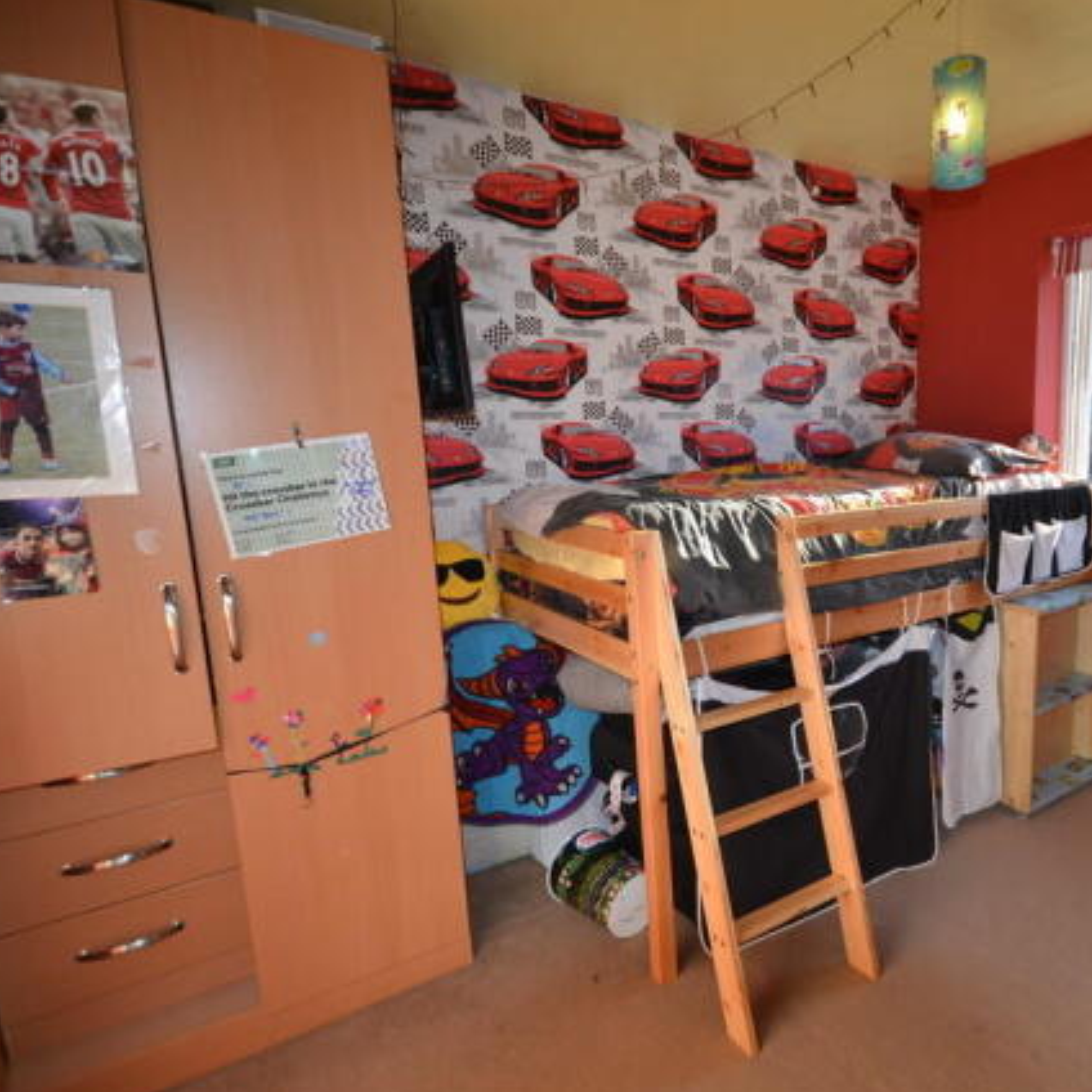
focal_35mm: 22
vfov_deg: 70.5
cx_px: 761
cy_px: 558
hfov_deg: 67.7
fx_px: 773
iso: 250
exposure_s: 1/125
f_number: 4.2
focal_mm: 11
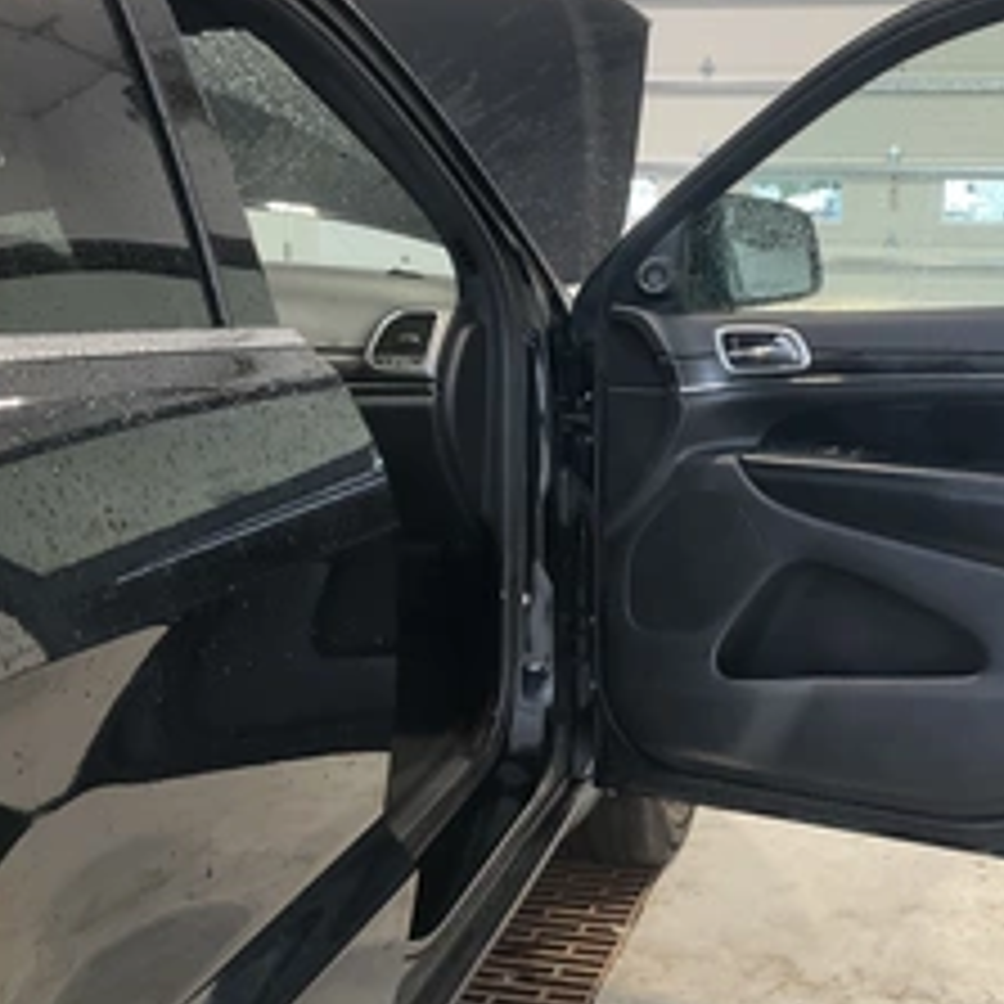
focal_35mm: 46
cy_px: 392
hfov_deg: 36.3
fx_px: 1509
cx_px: 698
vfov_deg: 36.6
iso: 64
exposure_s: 1/62
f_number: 1.8
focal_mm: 3
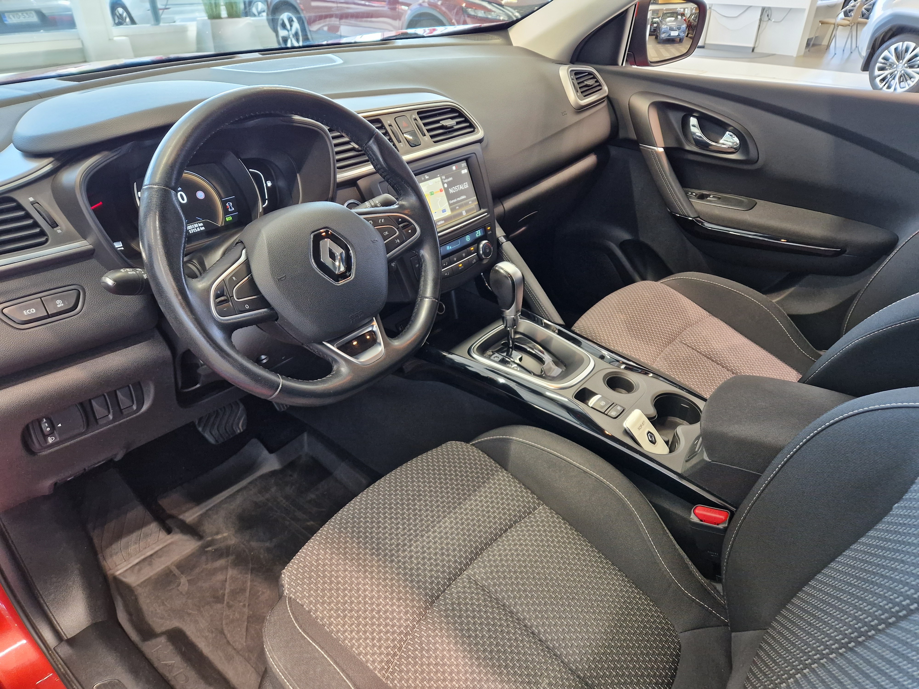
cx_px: 460
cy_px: 344
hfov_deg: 73.9
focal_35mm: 23
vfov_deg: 58.9
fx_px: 611
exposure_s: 1/100
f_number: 1.8
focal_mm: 5.4
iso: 320
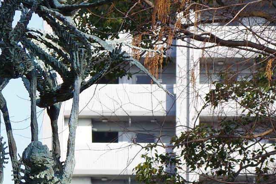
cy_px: 179
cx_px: 45
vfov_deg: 3.6
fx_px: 2889
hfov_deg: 5.5
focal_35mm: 377
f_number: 11
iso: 200
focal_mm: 80
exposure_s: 1/125
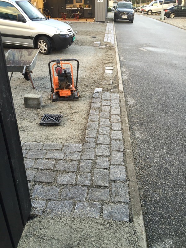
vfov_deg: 61.7
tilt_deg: -27.0
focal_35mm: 29
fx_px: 208
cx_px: 93
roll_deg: -0.5
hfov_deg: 48.2
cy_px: 124
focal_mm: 4.15
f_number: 2.2
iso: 32
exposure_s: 1/50
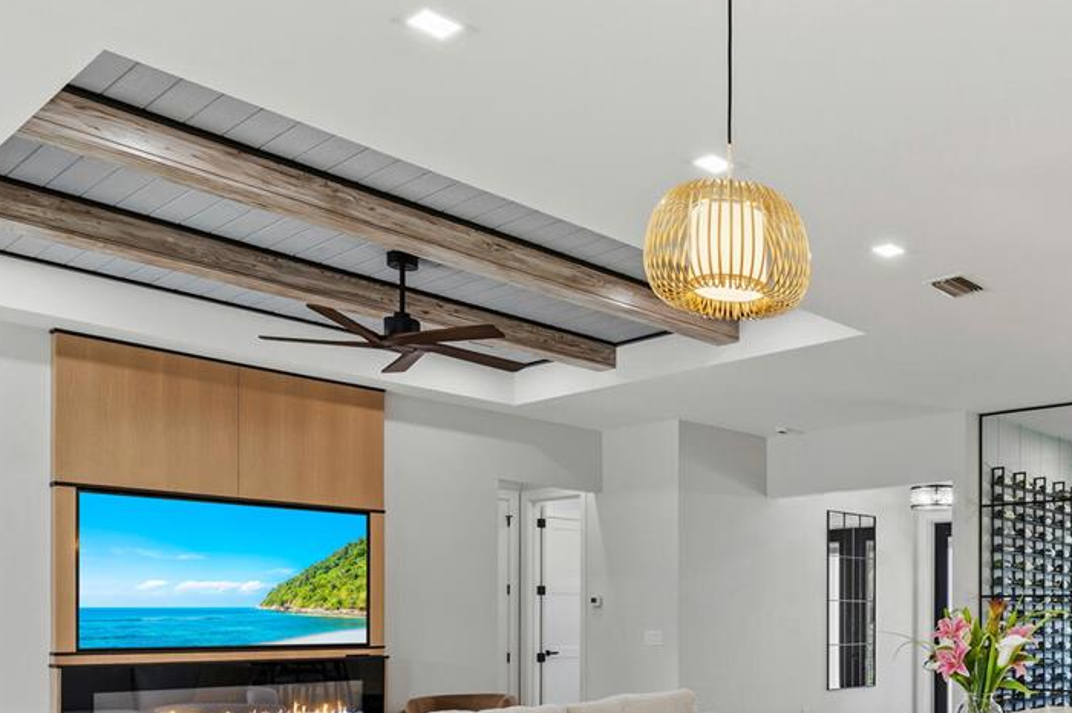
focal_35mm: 32
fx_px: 952
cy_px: 649
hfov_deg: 52.3
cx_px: 946
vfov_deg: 38.1
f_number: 9
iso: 250
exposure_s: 1/2.5
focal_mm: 14
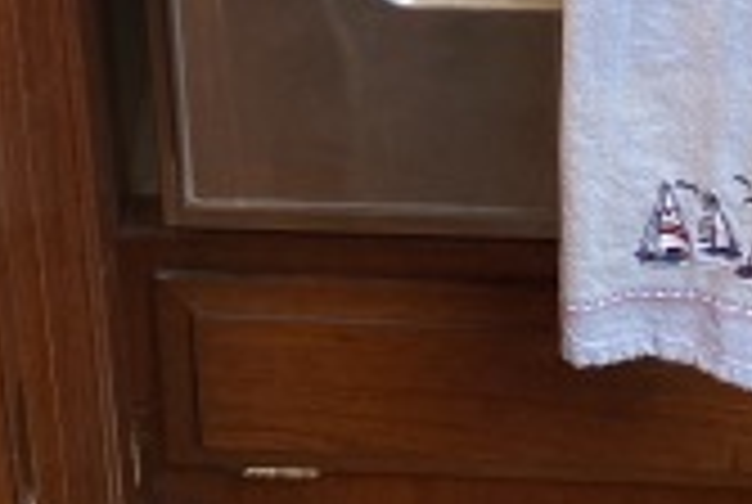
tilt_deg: -24.9
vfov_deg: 11.4
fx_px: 2030
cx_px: 423
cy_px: -747
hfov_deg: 21.0
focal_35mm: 97
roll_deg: +1.7
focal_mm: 4.25
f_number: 1.8
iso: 32
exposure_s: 1/135
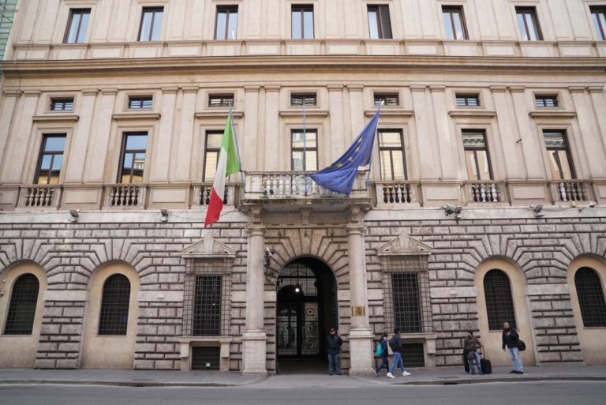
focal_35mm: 24
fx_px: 404
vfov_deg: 53.2
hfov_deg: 73.7
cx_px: 303
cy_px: 202
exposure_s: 1/125
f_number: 8
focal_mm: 24
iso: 640
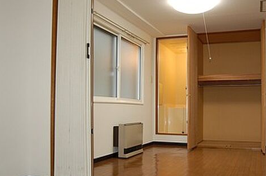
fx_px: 285
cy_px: 105
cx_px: 159
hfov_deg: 49.7
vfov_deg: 34.2
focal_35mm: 39
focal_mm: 19
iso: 400
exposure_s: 1/60
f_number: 3.5
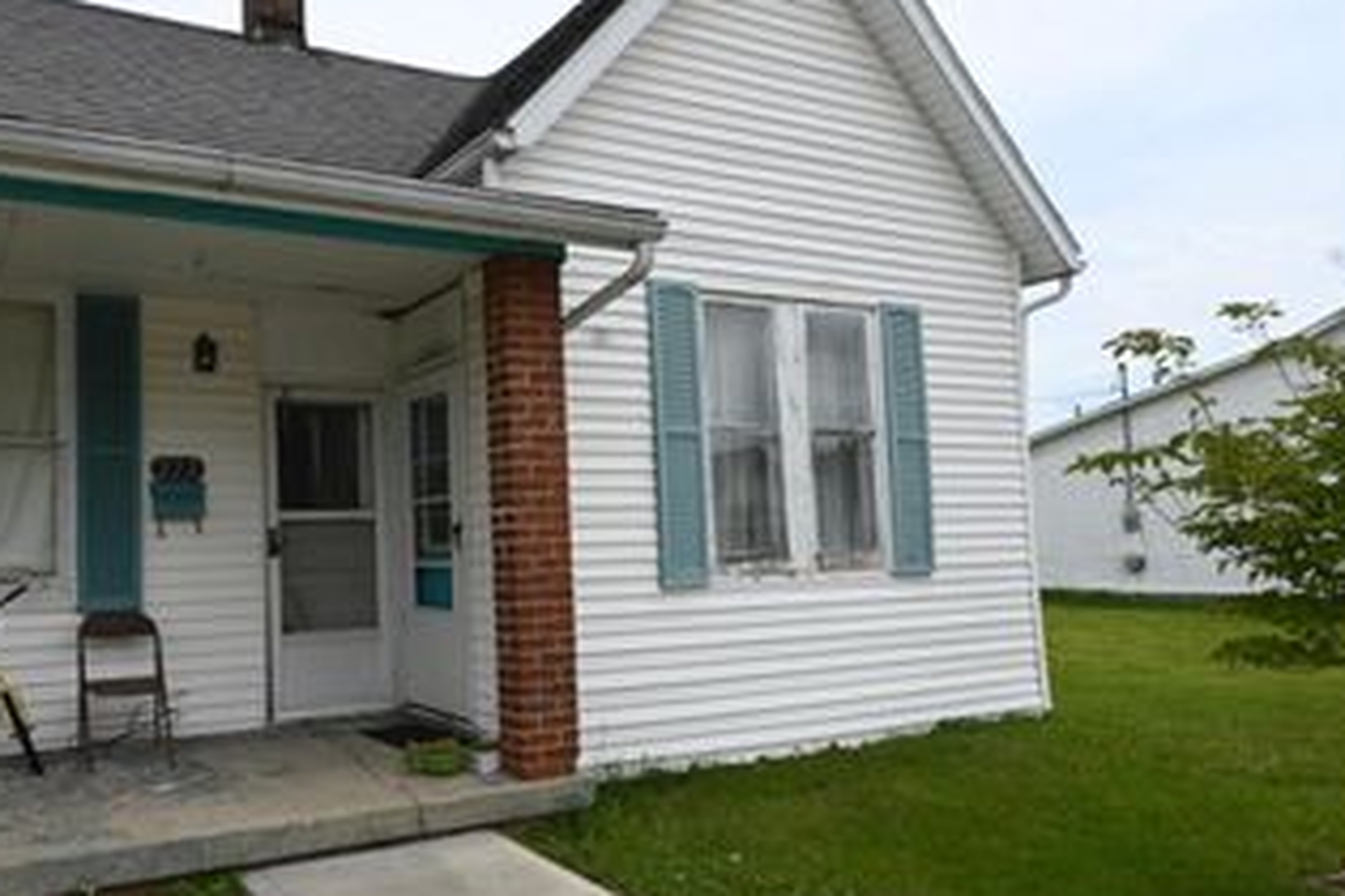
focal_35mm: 28
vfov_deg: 46.6
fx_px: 1038
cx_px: 359
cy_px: 493
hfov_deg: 62.6
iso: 100
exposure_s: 1/250
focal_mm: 17.5
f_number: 8
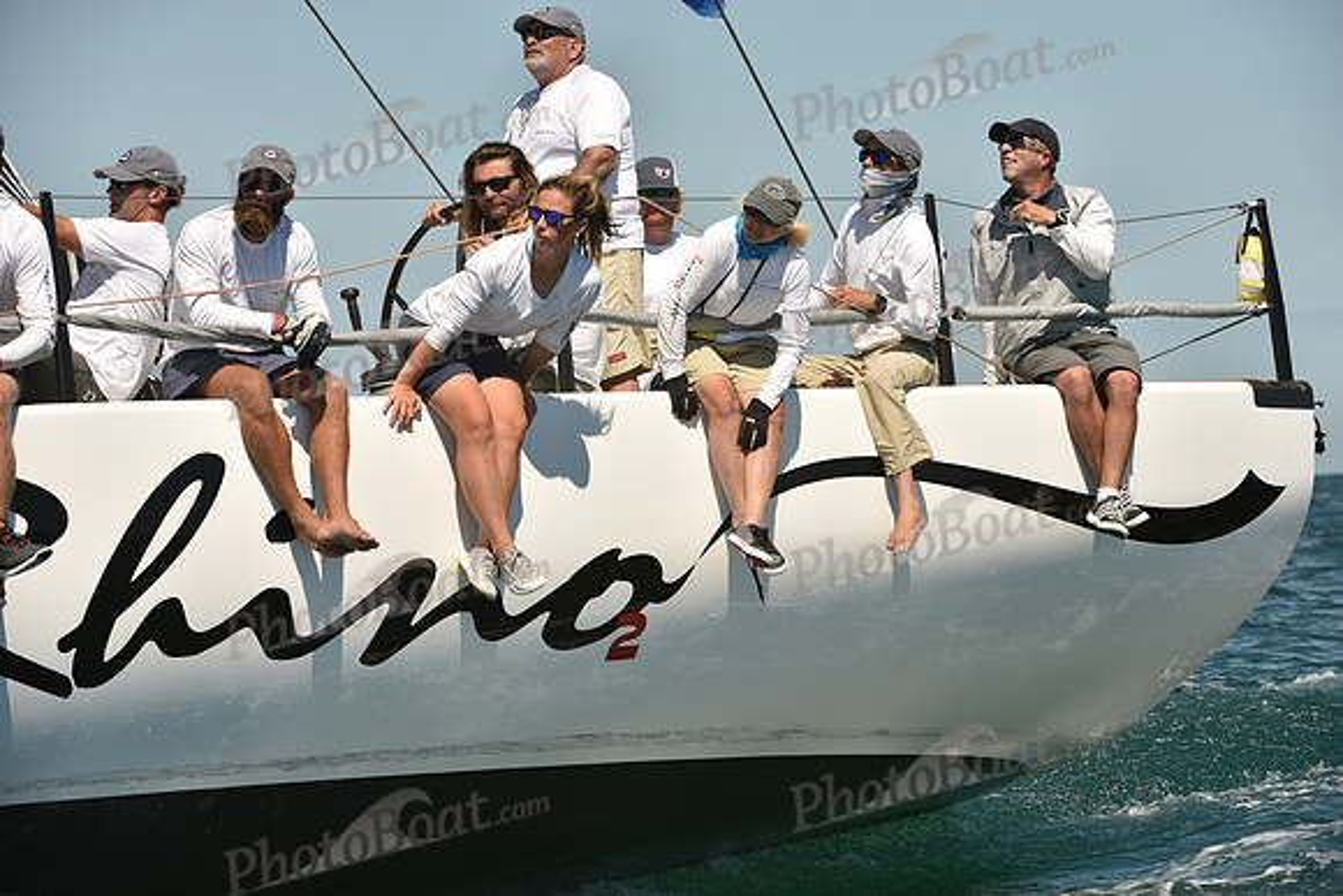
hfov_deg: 10.3
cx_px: 672
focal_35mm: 200
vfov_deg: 6.9
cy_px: 448
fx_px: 7463
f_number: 8
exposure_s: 1/1000
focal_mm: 200
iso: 250
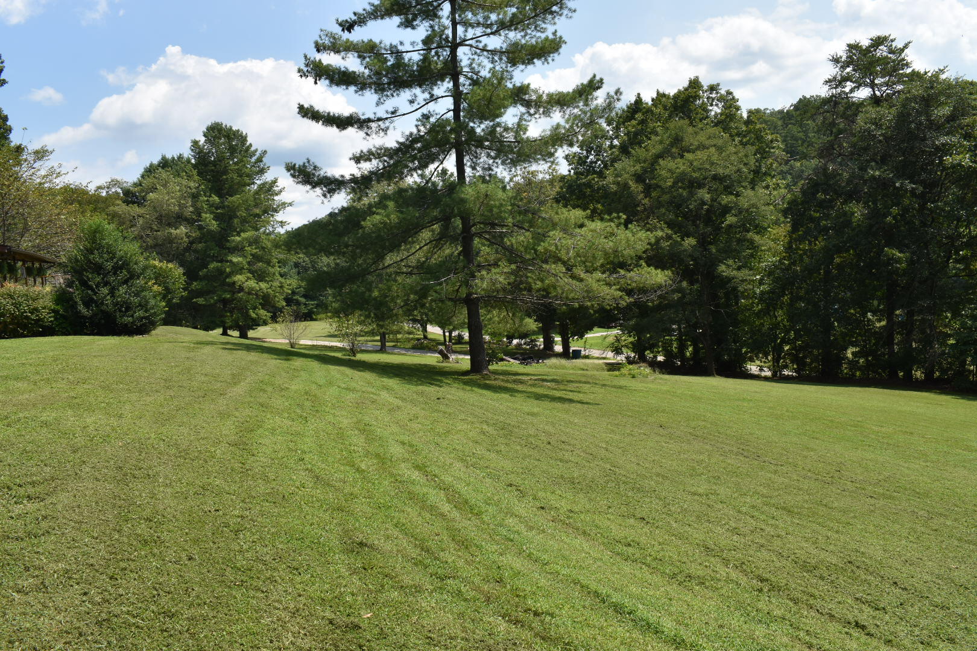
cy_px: 326
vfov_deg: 41.7
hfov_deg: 59.5
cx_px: 488
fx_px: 855
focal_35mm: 32
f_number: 10
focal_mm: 21
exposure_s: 1/200
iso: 100
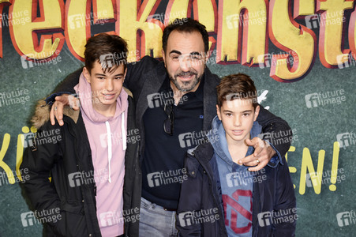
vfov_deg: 15.2
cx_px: 178
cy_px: 118
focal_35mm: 90
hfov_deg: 22.6
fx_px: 889
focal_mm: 60
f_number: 6.3
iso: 1000
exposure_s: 1/160
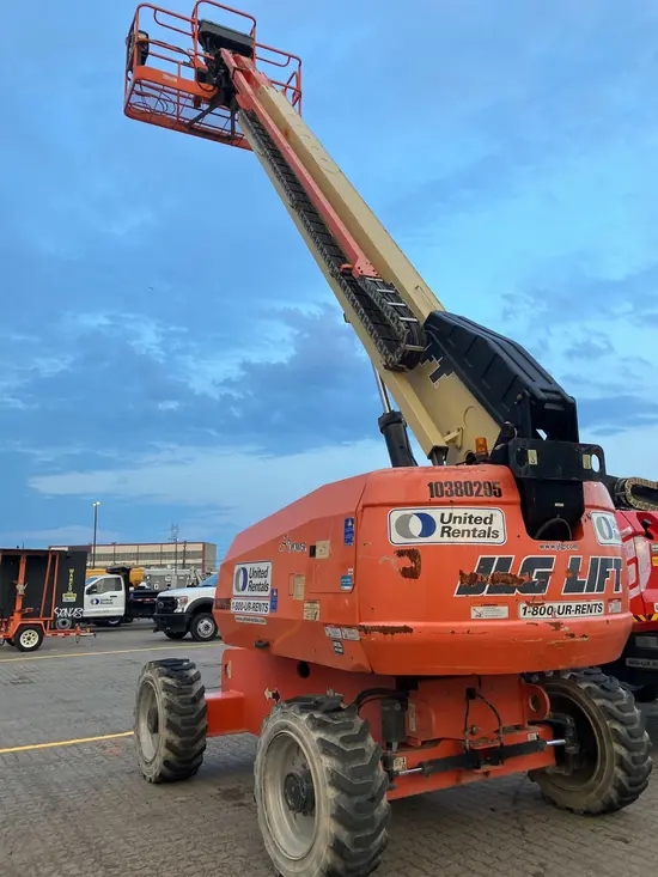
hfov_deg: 49.8
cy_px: 438
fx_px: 709
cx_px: 329
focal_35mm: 28
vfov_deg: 63.4
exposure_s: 1/121
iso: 64
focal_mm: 3.99
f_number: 1.8
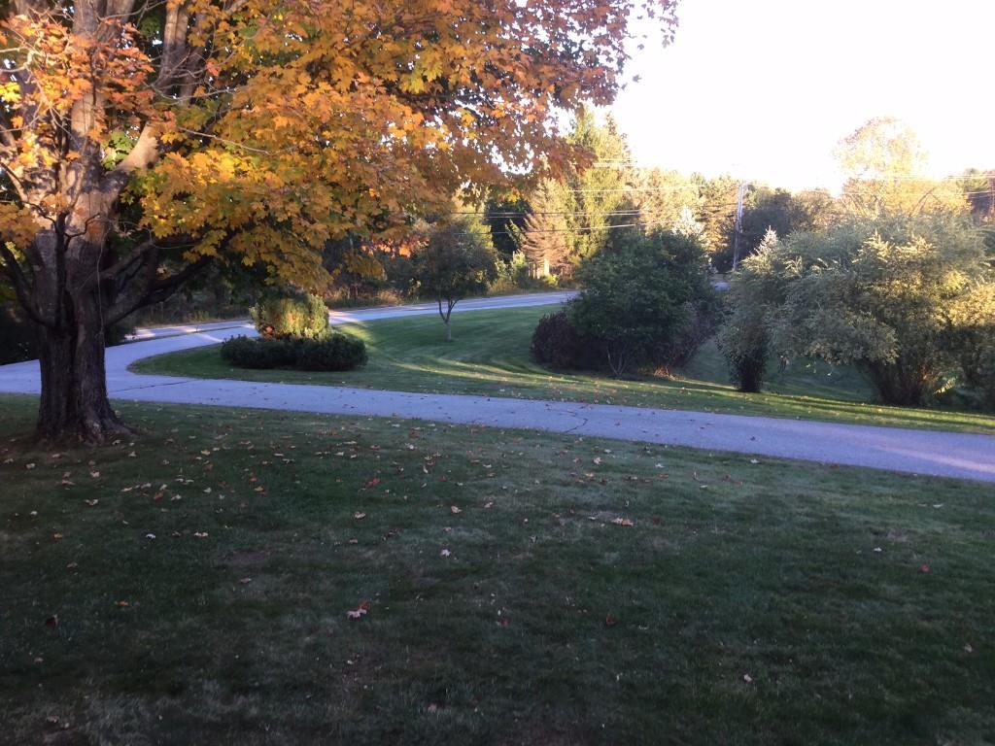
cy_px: 373
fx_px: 891
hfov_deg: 58.4
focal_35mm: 31
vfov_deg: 45.4
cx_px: 498
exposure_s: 1/60
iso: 25
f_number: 2.4
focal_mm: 3.3
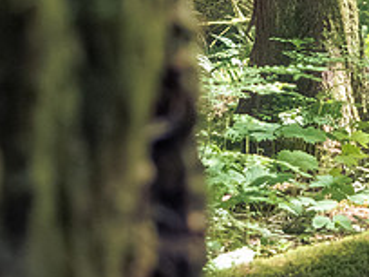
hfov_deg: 8.3
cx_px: 308
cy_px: 14
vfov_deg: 6.2
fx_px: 2537
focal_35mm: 238
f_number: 2.8
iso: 5000
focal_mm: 40
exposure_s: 1/1000
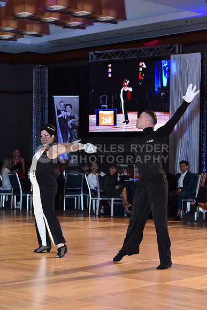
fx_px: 776
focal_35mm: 90
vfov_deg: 22.6
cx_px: 104
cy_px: 155
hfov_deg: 15.2
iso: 2000
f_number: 5
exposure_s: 1/250
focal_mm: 90
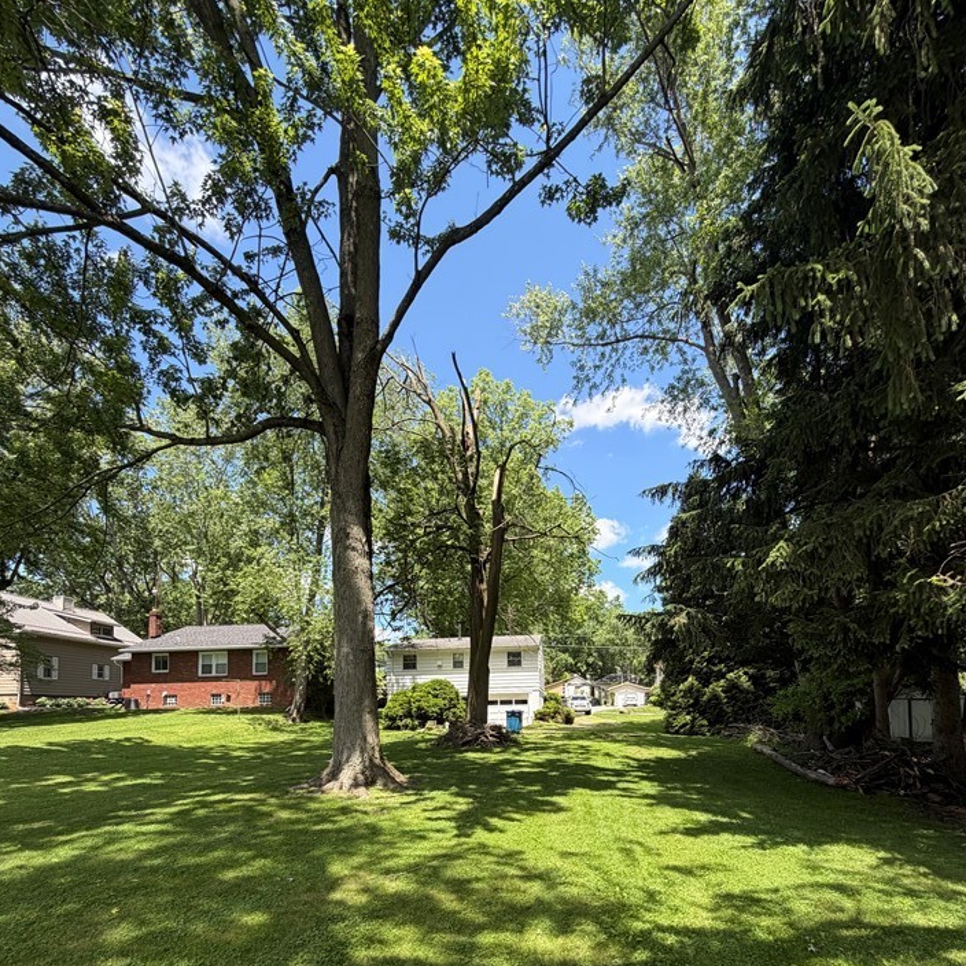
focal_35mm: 18
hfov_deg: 80.7
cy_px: 685
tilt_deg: +3.4
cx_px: 509
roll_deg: +1.5
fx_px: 568
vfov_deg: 76.6
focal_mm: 2.22
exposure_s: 1/502
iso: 50
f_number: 2.2
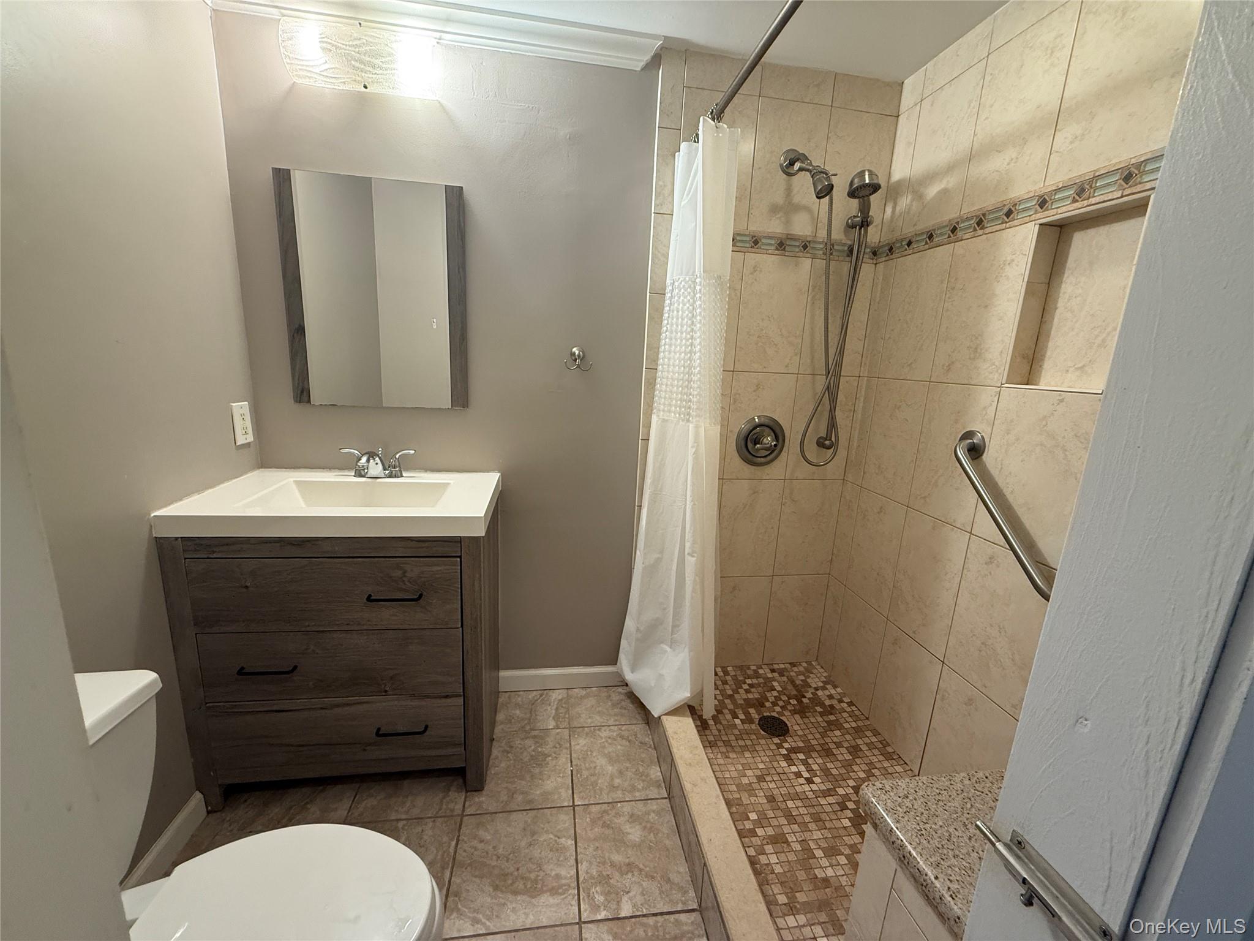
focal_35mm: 14
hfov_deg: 102.1
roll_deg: -2.8
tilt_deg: -13.5
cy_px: 470
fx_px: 507
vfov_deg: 85.7
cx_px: 627
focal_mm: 2.22
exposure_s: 1/60
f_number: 2.2
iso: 200
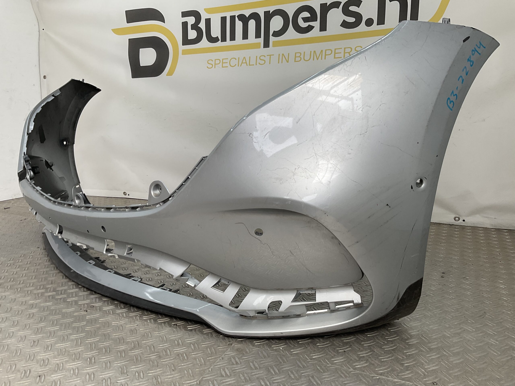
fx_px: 431
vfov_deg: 48.2
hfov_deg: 61.7
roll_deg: +0.5
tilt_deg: -12.1
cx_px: 258
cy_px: 193
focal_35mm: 29
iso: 16
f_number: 1.8
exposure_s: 1/260
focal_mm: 3
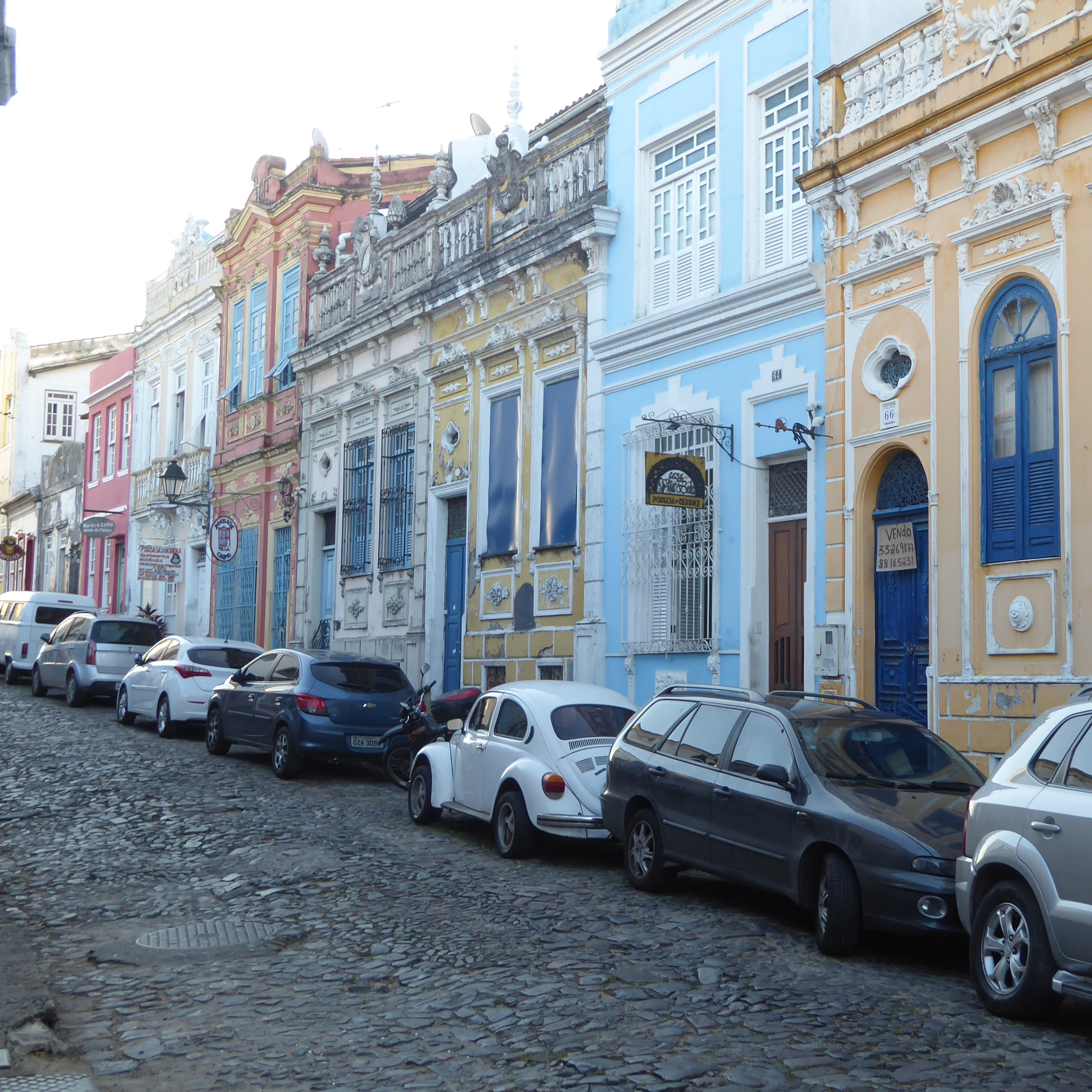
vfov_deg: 34.7
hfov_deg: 34.5
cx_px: 672
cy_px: 511
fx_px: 1749
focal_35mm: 49
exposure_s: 1/60
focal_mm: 6.7
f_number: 3.7
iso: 100
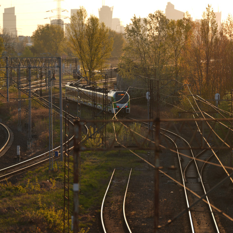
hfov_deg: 8.3
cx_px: 103
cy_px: 121
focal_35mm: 212
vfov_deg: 8.3
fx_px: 1614
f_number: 1.4
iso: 50
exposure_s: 1/2500
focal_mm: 135
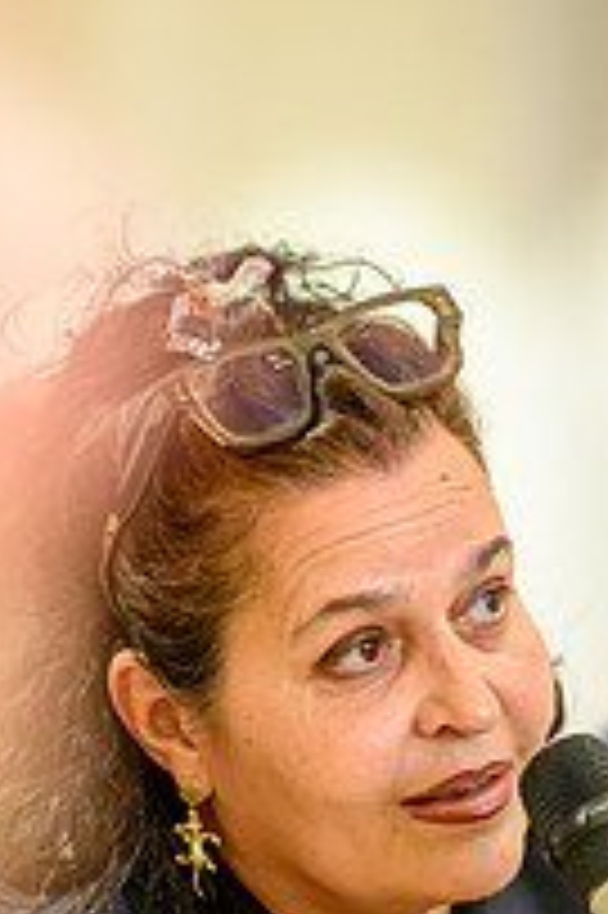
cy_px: 754
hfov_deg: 3.5
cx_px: 396
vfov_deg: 5.3
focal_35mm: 389
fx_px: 9871
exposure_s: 1/200
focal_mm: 135
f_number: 1.8
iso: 2200
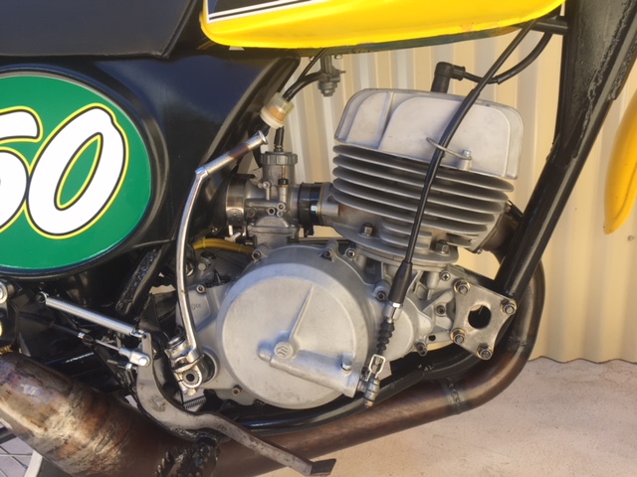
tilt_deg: -22.3
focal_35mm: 29
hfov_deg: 61.7
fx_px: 534
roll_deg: +6.2
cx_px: 318
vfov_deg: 48.2
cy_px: 238
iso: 32
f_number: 2.2
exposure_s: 1/217
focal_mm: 4.15
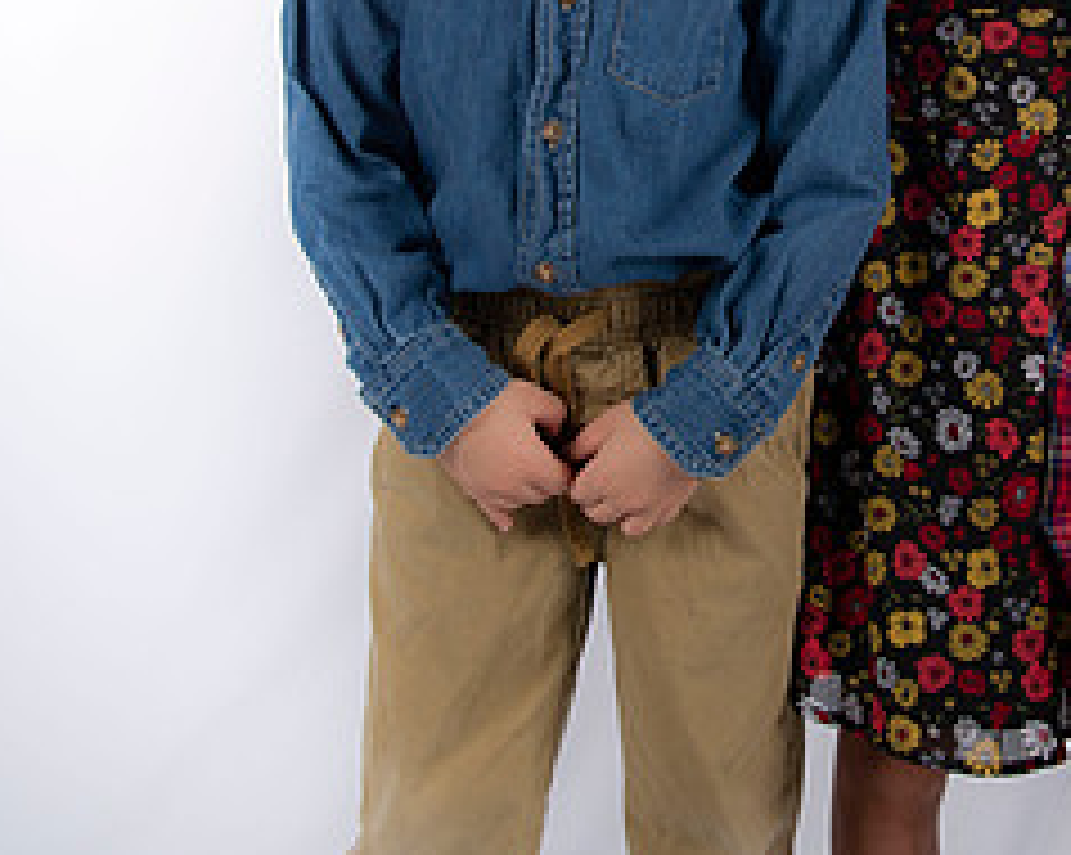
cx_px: 842
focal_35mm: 87
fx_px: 2755
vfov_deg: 17.3
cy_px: 27
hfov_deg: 21.7
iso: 100
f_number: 5.6
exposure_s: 1/200
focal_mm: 38
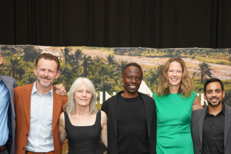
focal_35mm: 77
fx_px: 494
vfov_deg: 17.3
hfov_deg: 26.3
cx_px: 142
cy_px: 154
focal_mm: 35
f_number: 2.8
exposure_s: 1/250
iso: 1600
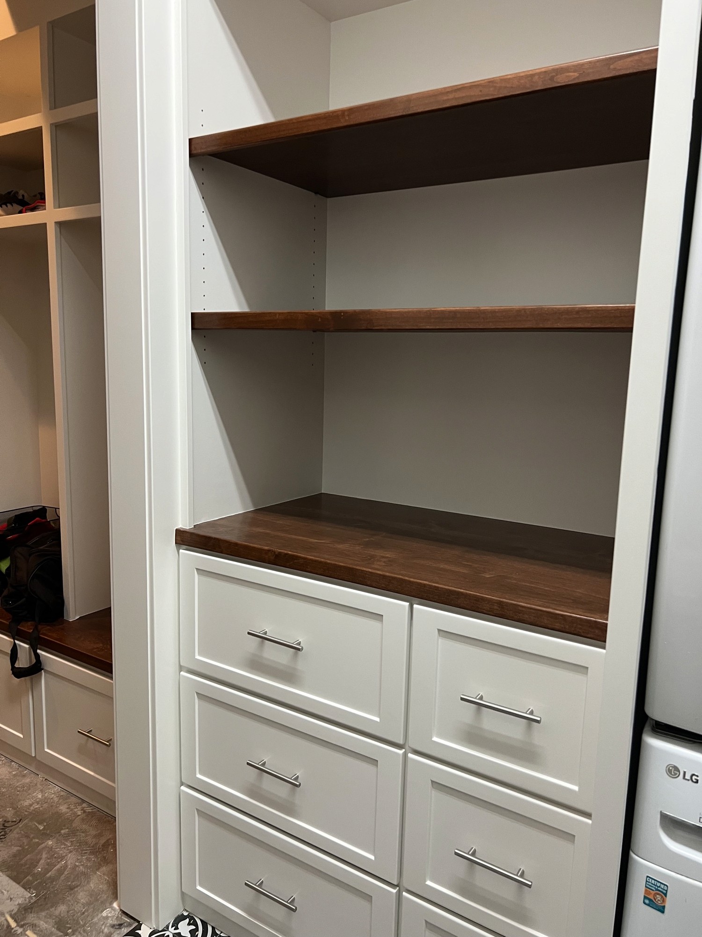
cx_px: 351
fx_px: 703
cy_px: 468
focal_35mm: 26
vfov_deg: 67.3
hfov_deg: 53.1
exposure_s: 1/60
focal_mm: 5.7
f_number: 1.5
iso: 160
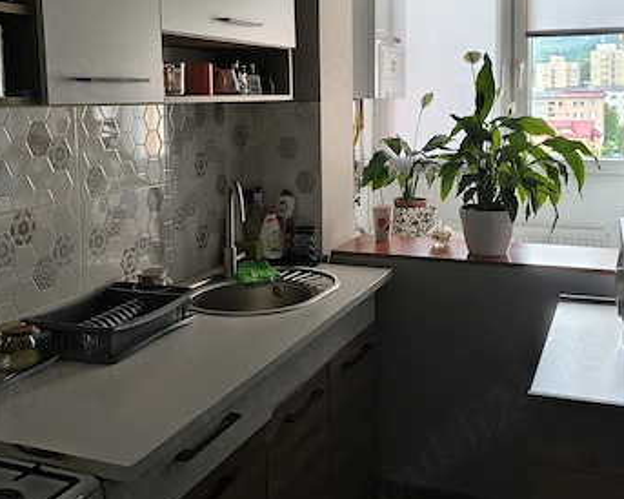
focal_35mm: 41
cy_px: 162
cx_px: 360
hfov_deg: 44.7
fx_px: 757
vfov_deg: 36.1
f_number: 1.8
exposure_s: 1/50
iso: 1122
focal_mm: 5.56
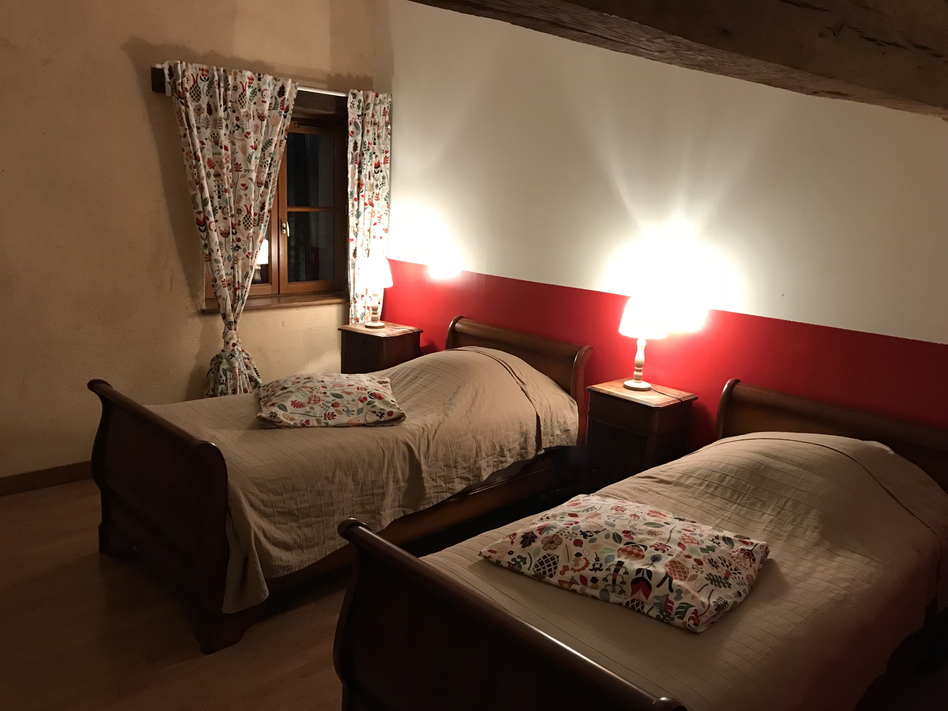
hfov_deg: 63.4
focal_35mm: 28
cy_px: 356
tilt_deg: -13.6
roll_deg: -2.7
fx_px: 767
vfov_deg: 49.7
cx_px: 474
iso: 100
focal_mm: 3.99
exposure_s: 1/17
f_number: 1.8
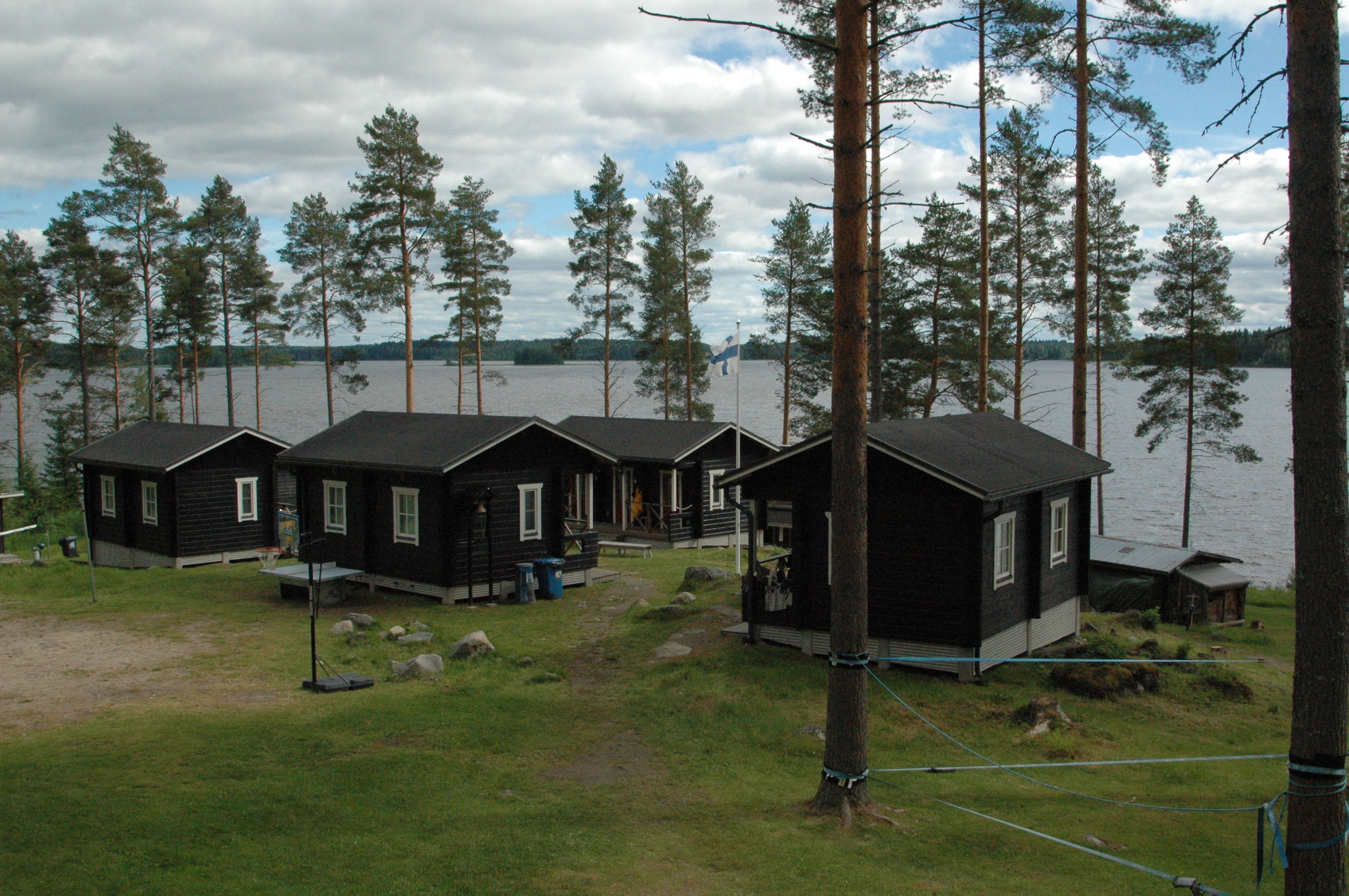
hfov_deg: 53.2
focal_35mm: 36
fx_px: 1348
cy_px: 448
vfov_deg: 36.8
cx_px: 674
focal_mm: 24
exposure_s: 1/800
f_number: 14
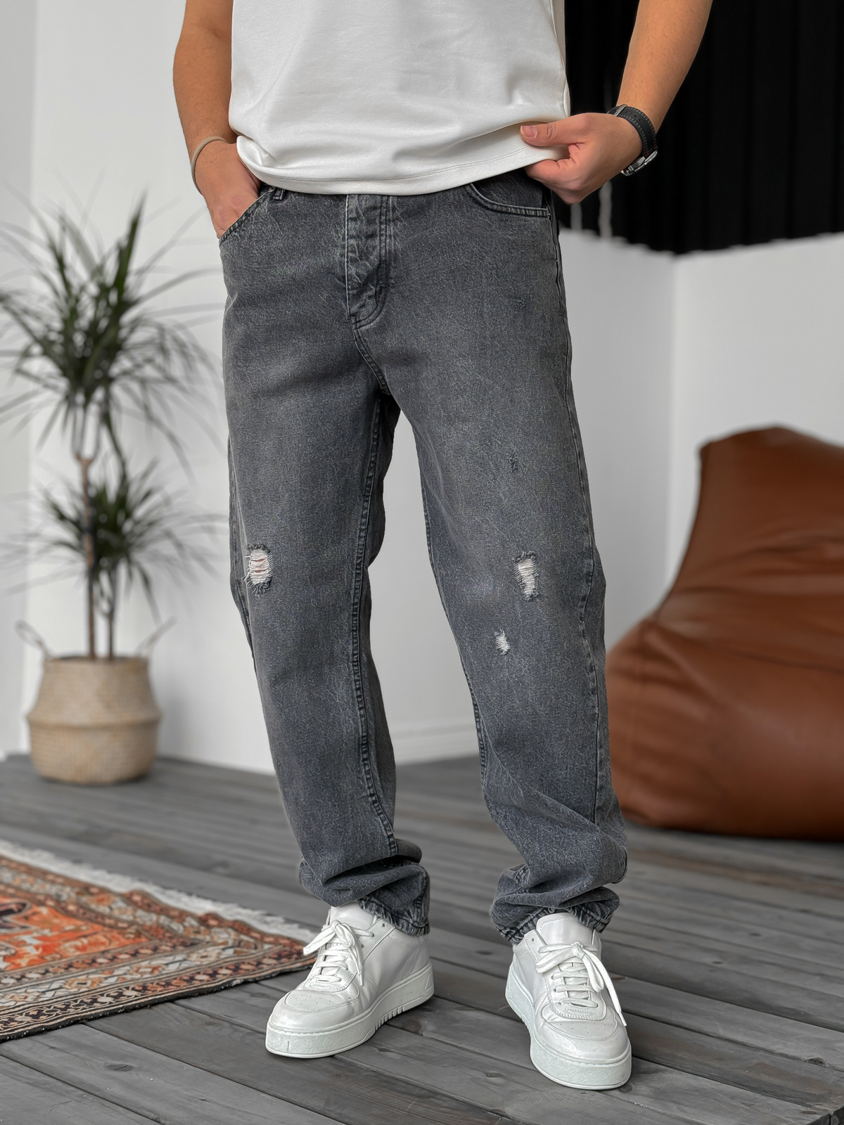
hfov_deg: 30.3
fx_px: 1560
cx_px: 422
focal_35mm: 48
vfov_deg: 39.7
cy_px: 562
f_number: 1.8
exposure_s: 1/140
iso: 80
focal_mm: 6.86
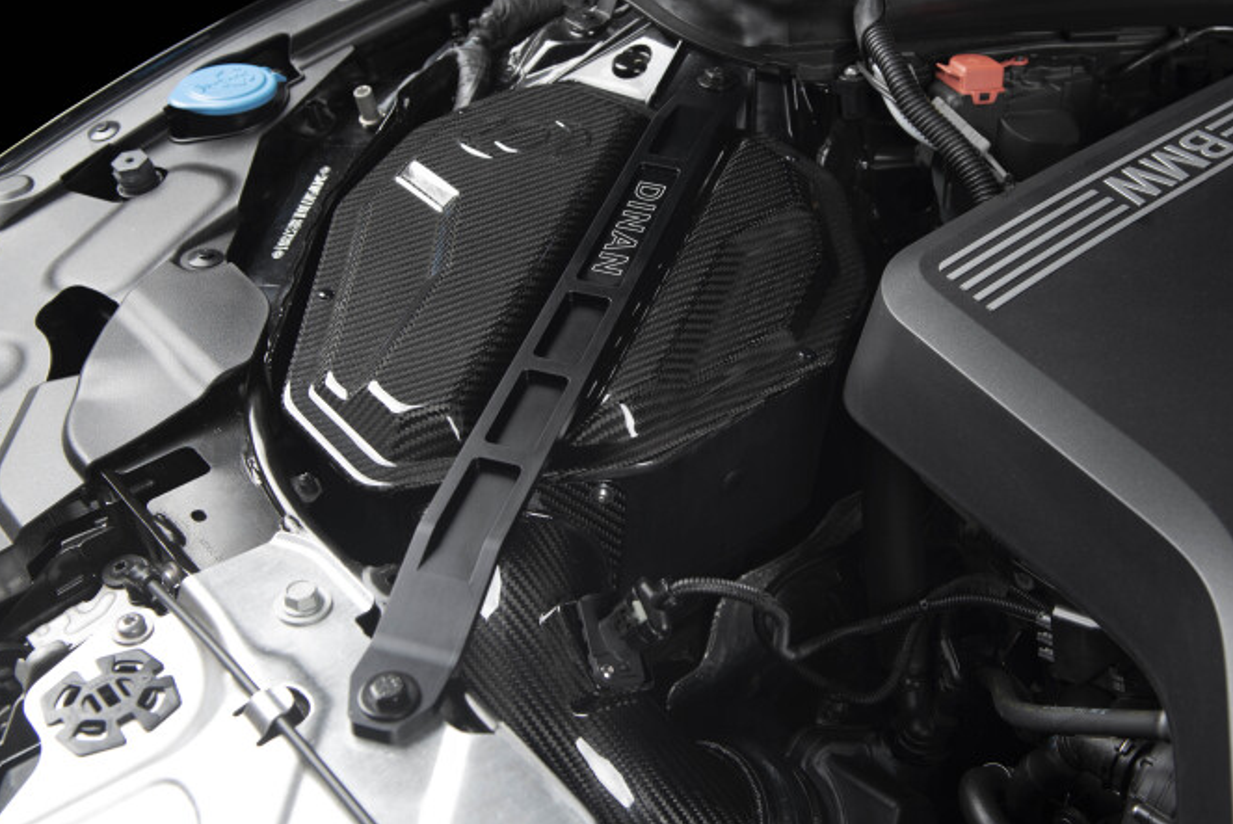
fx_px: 1405
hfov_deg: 47.3
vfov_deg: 32.7
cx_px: 673
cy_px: 385
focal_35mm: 41
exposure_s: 1/125
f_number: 5.6
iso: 100
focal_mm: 34
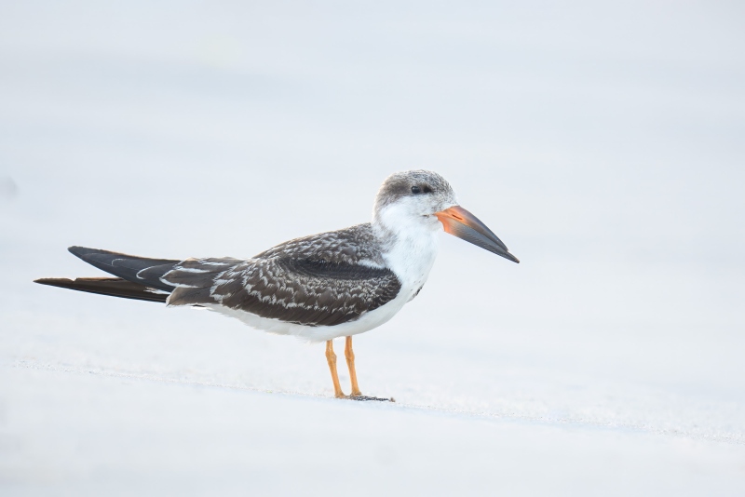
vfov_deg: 1.6
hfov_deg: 2.5
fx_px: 17389
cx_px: 372
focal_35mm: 840
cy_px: 248
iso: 1250
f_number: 6.3
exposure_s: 1/250
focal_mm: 560
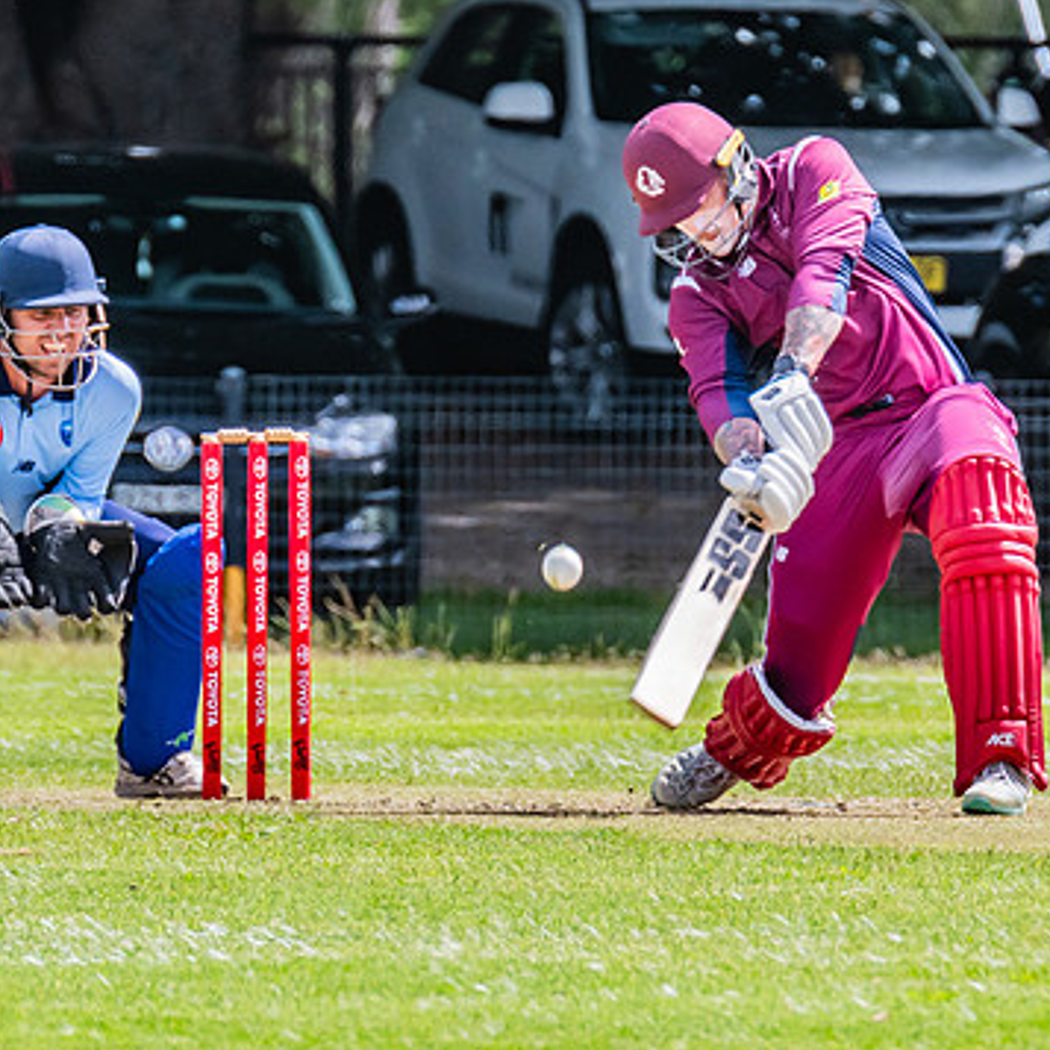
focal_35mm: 1333
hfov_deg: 1.3
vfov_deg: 1.3
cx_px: 635
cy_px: 391
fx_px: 45745
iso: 800
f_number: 13
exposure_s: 1/800
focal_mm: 600
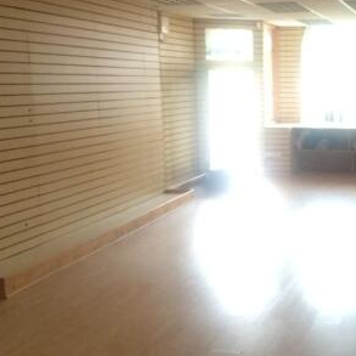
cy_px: 182
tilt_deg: -13.3
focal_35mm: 51
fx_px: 593
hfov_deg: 32.1
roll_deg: +0.8
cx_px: 307
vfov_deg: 33.4
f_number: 2.2
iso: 320
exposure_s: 1/33
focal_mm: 4.15
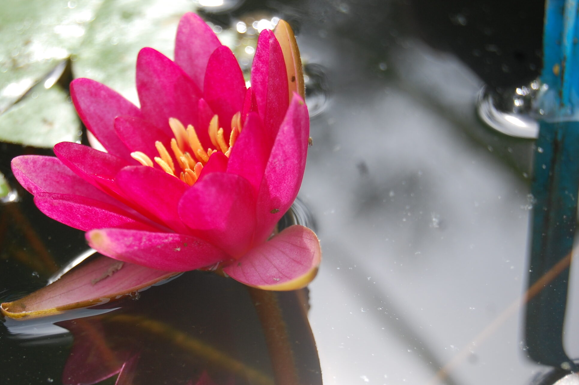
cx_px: 201
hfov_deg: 18.6
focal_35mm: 110
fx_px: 1762
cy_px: 210
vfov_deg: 12.5
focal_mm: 55
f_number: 7.1
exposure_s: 1/200
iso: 200
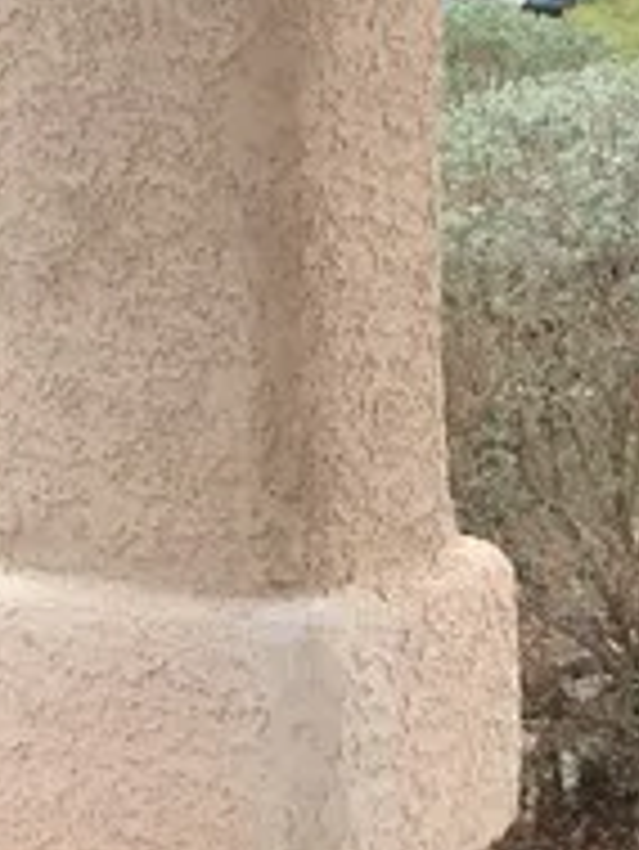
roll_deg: -0.9
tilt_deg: -11.8
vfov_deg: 12.6
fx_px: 3860
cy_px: 589
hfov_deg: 9.4
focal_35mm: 157
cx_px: 666
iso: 32
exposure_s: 1/444
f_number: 2.2
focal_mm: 4.15
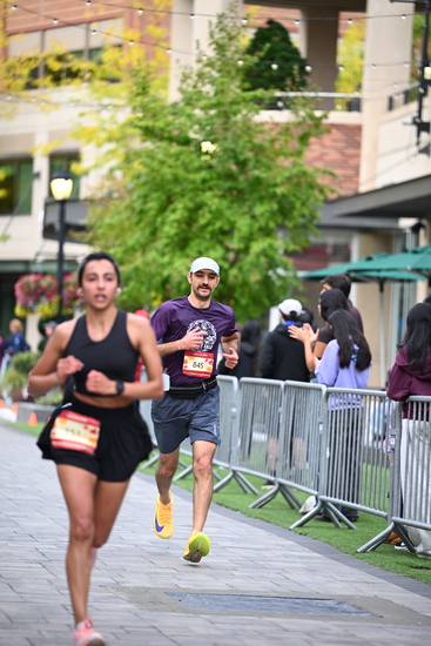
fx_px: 2692
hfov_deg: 9.2
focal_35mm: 150
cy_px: 323
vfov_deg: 13.7
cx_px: 216
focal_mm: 150
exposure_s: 1/1600
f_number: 2.8
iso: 1000
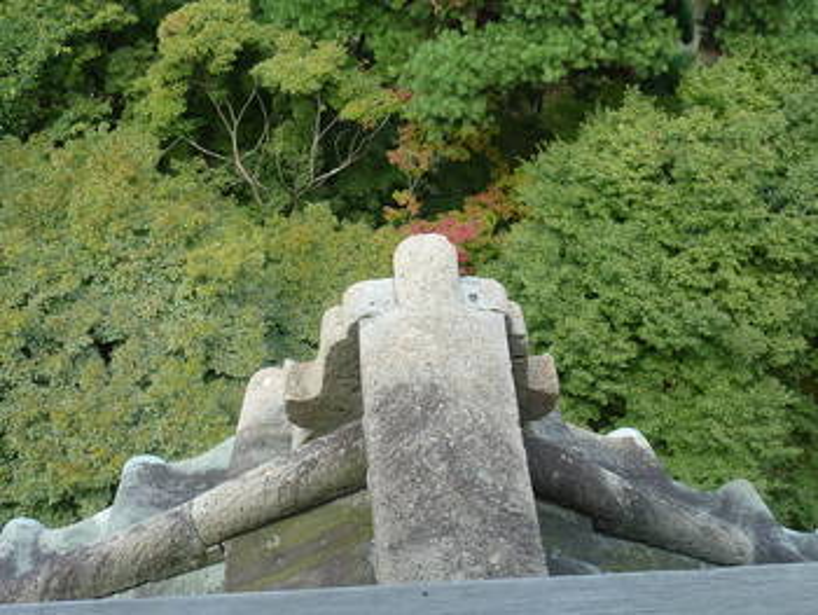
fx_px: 1206
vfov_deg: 28.6
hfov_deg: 37.5
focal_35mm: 51
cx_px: 409
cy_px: 308
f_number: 4
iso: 80
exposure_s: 1/160
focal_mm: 4.7
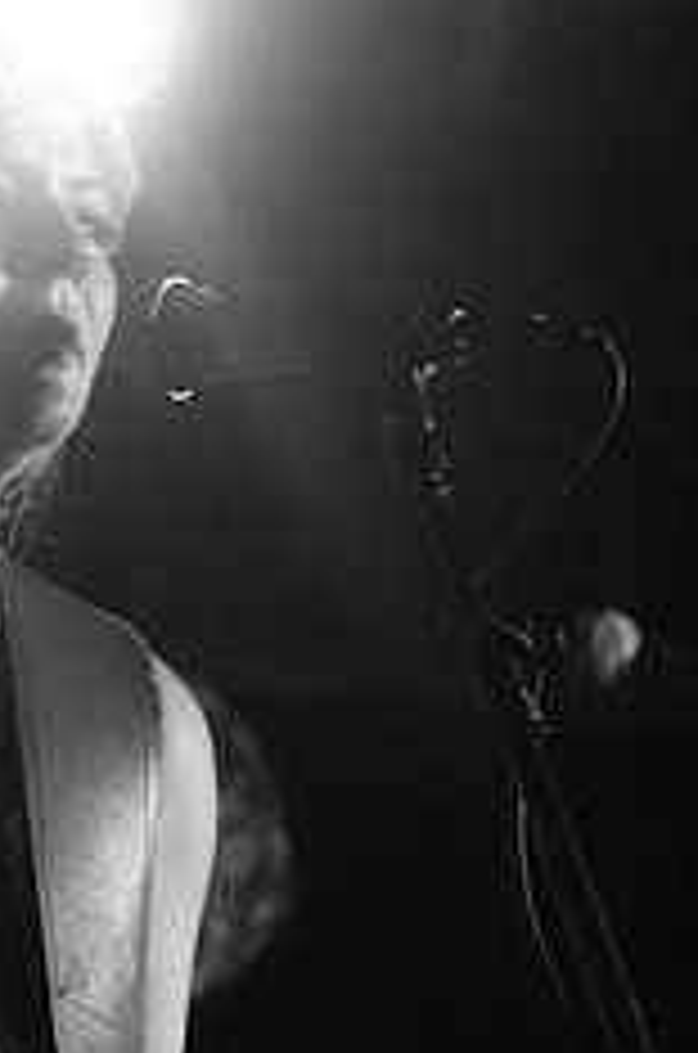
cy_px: 1004
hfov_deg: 6.8
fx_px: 5901
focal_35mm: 202
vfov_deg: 10.1
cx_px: 83
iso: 1600
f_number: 2.8
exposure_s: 1/50
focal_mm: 70
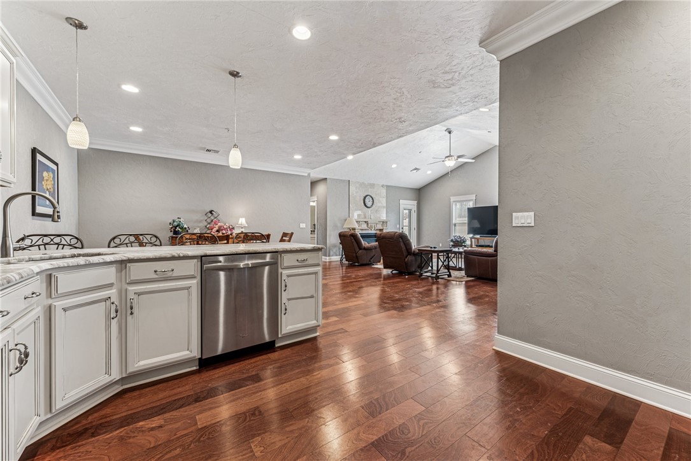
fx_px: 269
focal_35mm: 14
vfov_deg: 81.2
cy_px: 230
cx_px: 346
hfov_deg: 104.2
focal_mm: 14
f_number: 11
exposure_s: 1/2.5
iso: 50
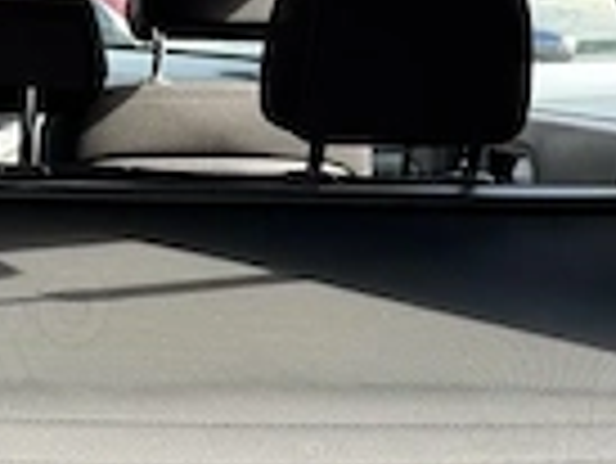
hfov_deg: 18.2
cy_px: 500
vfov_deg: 13.8
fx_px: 1870
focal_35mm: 105
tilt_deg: -17.7
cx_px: 0
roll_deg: -1.3
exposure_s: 1/360
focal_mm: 6.76
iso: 100
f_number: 1.78
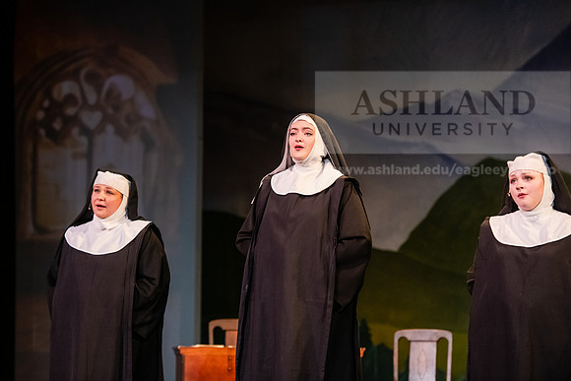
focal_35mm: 130
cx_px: 286
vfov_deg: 10.6
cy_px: 190
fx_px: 2062
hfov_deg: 15.8
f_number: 3.2
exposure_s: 1/200
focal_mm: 130
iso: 4000
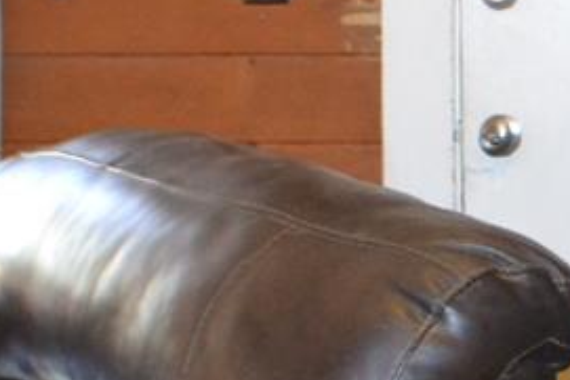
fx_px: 3152
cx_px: 1060
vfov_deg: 6.9
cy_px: 52
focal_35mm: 199
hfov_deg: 9.8
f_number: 4
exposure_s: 1/60
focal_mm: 24
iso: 2000
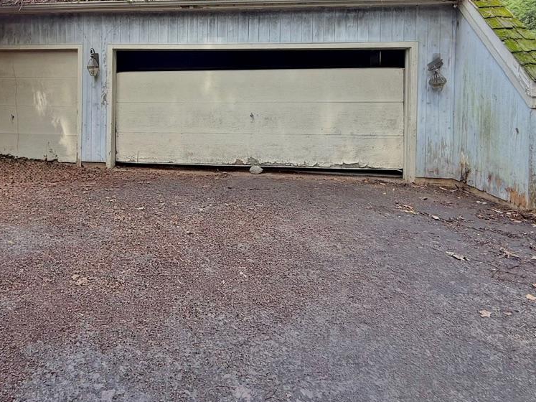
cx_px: 181
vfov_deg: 54.1
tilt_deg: -0.5
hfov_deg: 69.7
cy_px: 99
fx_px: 372
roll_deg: -1.0
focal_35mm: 24
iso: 50
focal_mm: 2.22
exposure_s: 1/248
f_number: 2.2
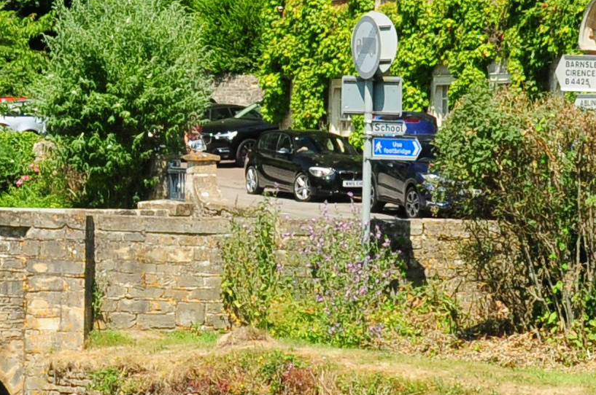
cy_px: 129
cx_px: 11
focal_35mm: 189
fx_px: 3124
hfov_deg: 10.8
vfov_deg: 7.2
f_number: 8
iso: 400
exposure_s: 1/250
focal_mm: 24
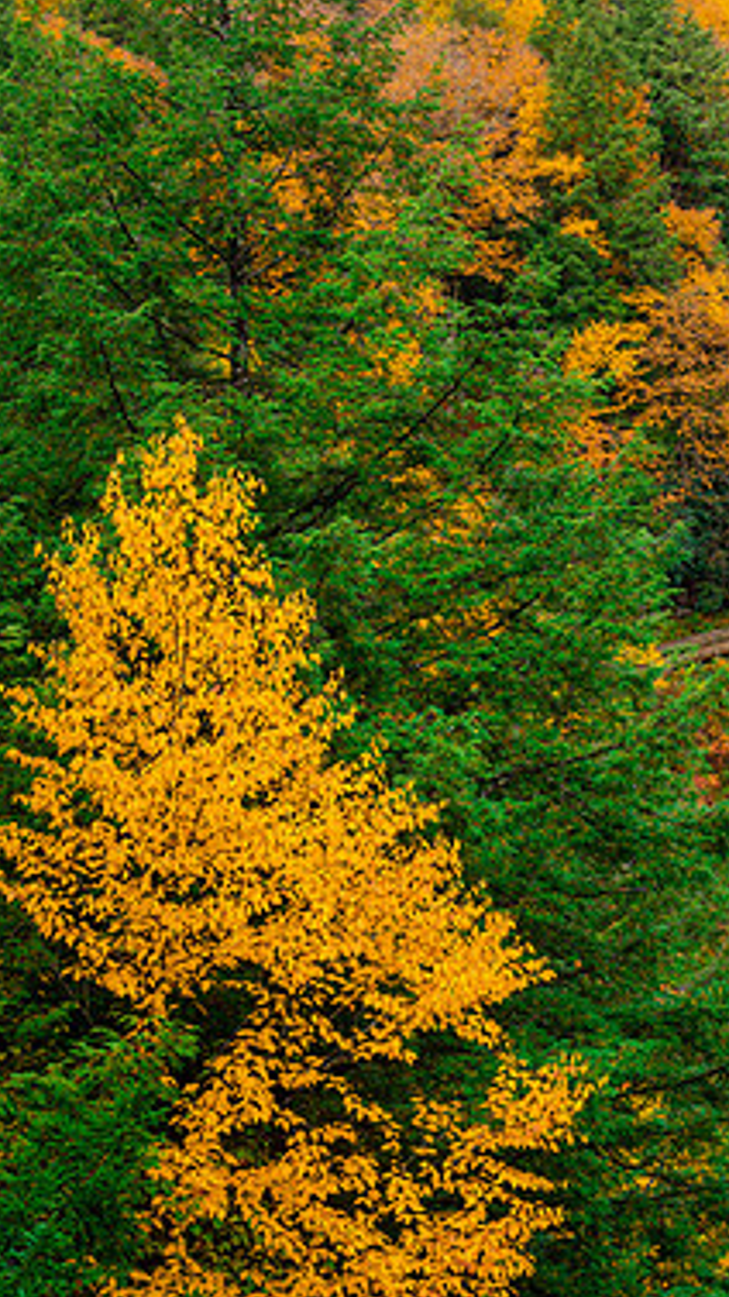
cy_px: 655
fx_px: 2440
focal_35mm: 71
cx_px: 942
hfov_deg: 16.1
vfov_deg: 29.7
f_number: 13
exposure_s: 1/2
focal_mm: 44
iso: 100
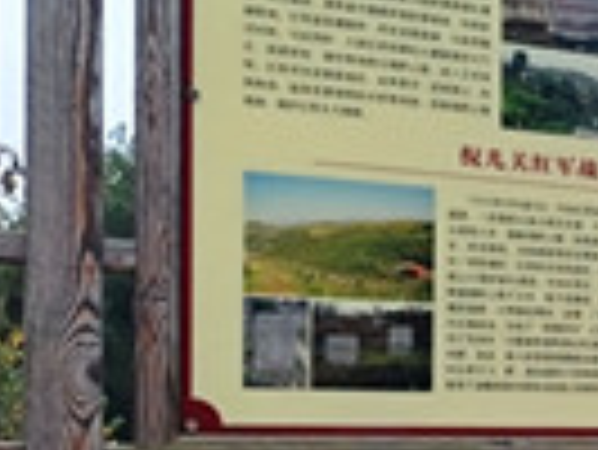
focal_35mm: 90
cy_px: 443
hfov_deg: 18.5
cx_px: 971
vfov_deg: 16.1
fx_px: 1556
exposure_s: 1/111
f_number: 1.75
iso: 100
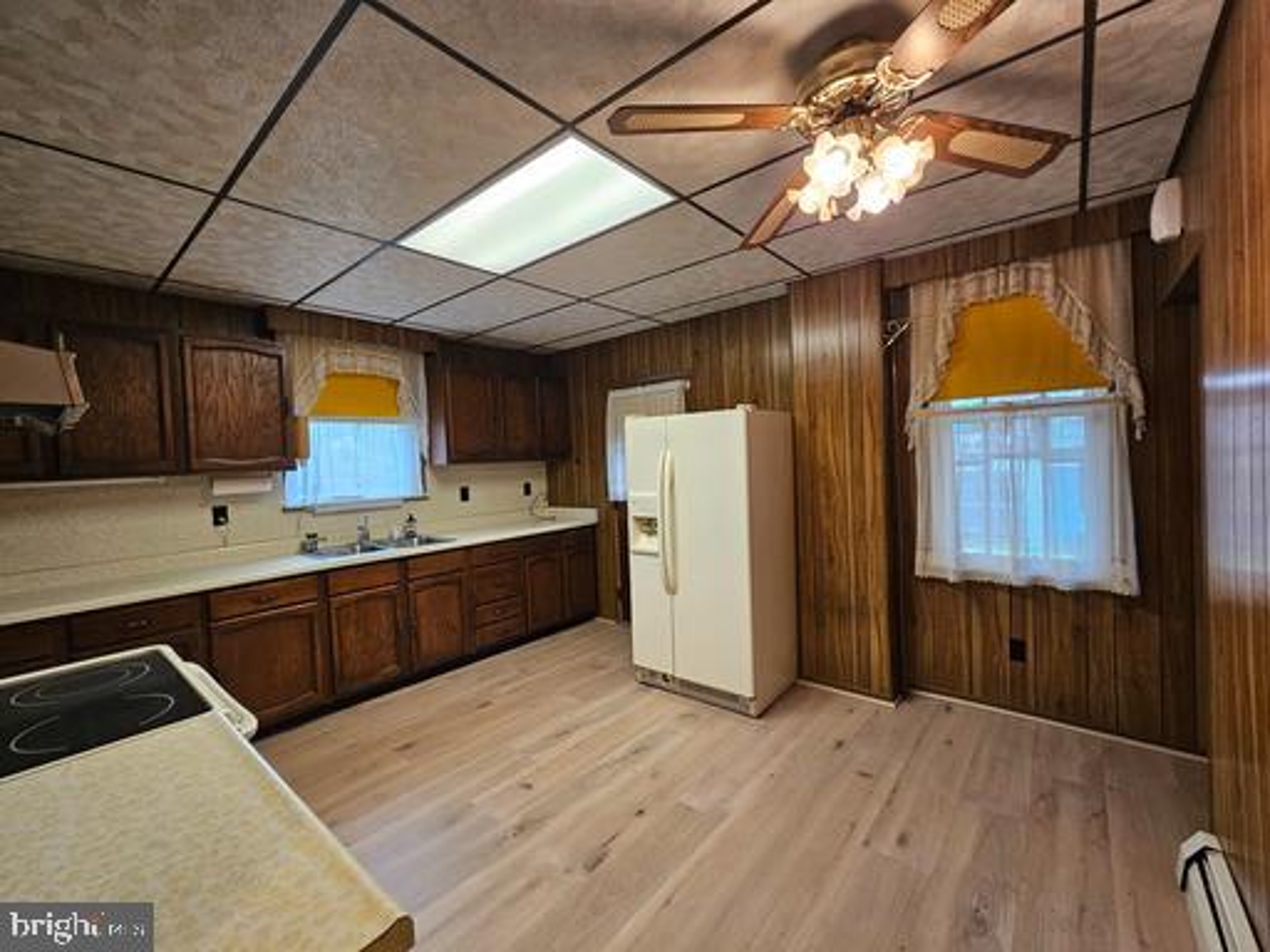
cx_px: 635
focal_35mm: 13
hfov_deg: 106.2
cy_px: 476
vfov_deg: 89.9
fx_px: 477
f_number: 2.2
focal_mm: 2.2
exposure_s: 1/60
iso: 200
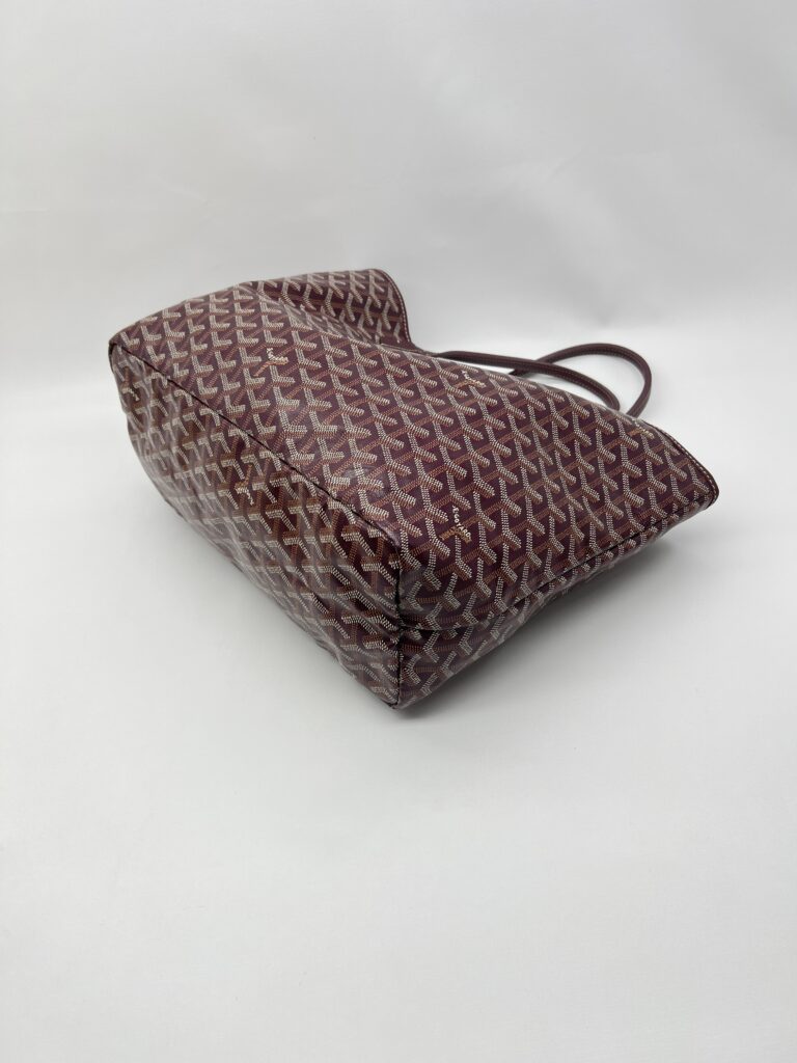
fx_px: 798
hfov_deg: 53.1
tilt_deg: -40.5
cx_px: 398
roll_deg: +6.8
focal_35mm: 26
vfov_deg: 67.3
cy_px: 532
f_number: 1.5
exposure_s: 1/115
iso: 32
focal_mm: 5.7
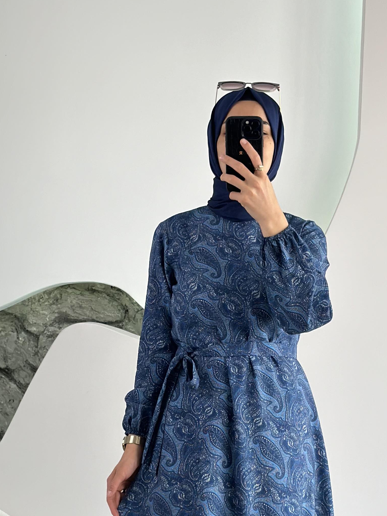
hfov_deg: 15.6
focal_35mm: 95
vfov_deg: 20.5
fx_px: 1416
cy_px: 386
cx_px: 212
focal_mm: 6.86
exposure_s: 1/372
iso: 80
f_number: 1.78
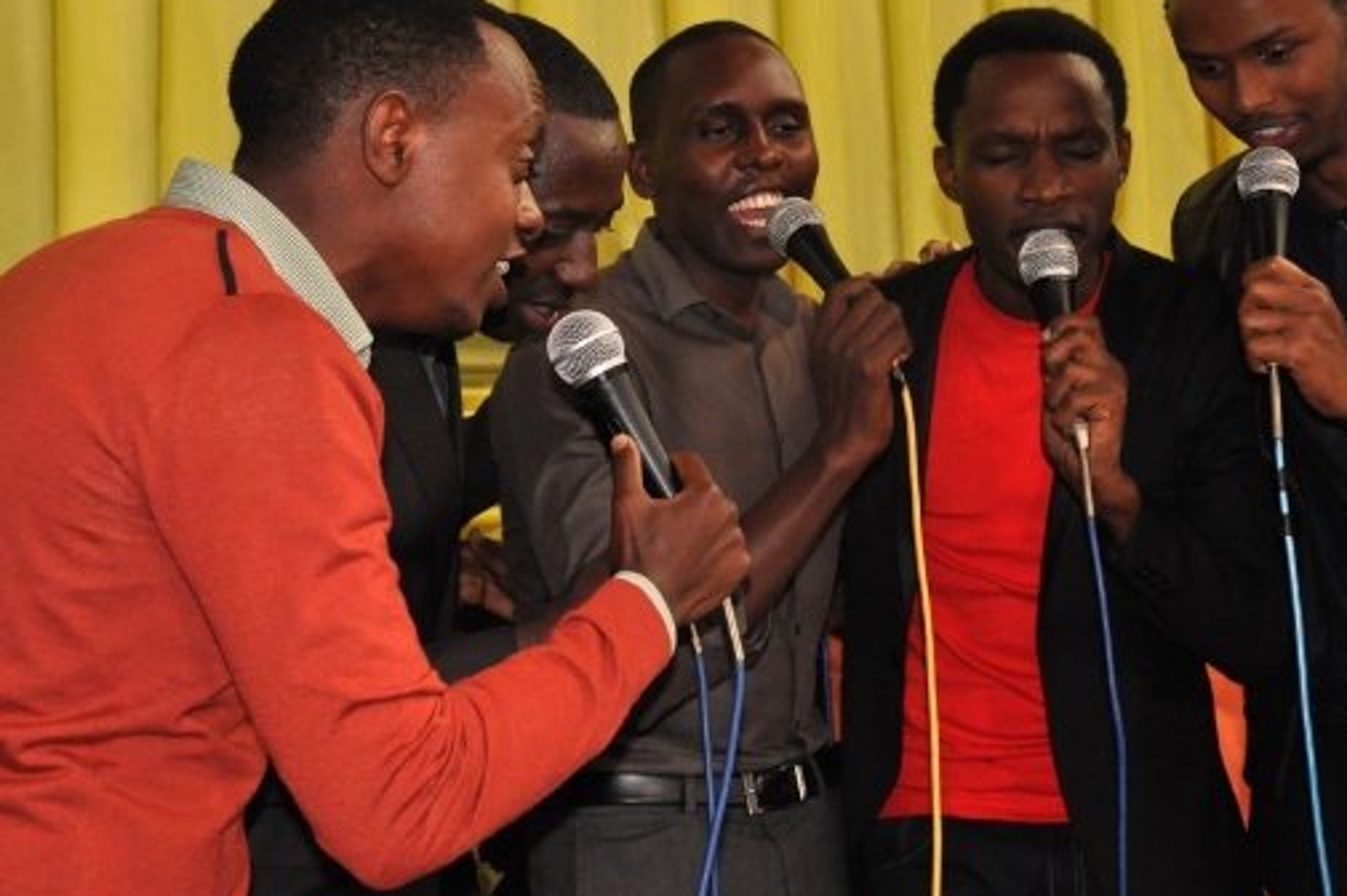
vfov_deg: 23.7
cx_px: 811
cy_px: 391
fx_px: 2131
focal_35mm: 57
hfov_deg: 34.9
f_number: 5
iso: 2000
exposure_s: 1/80
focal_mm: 30
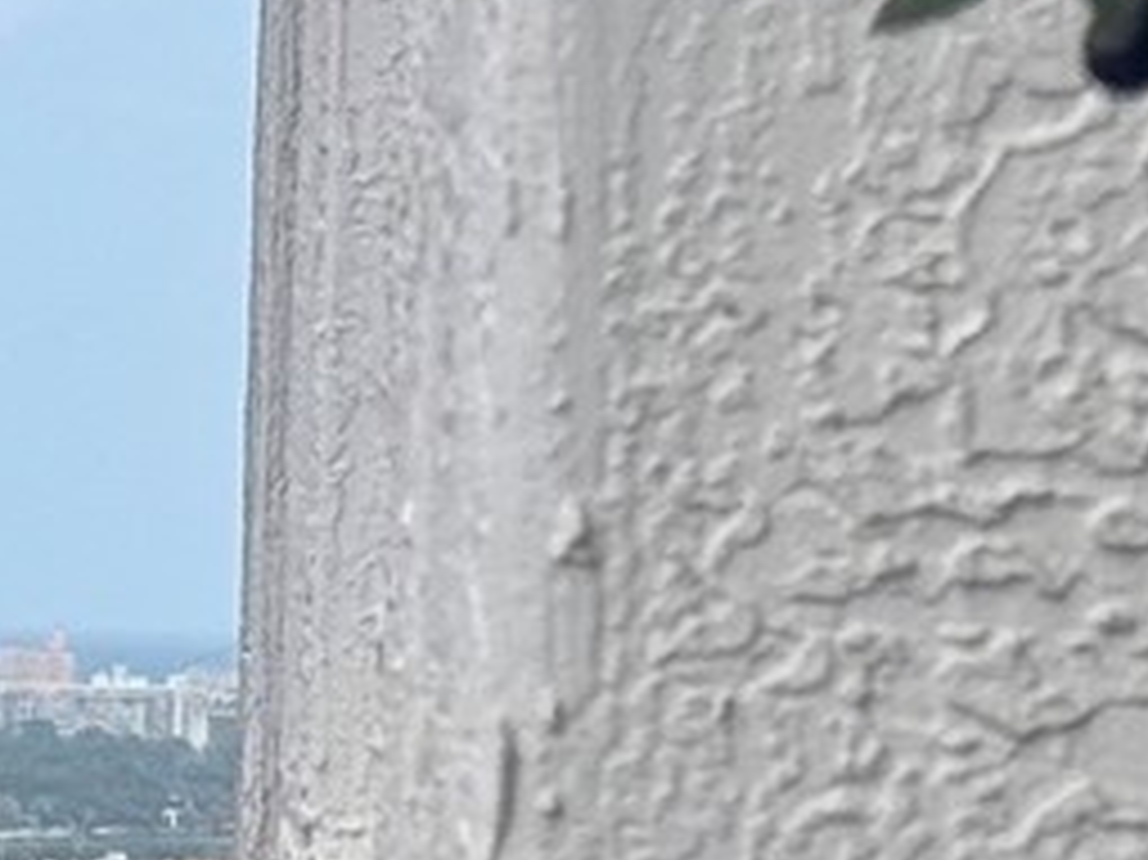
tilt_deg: -5.9
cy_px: 1630
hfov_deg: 6.6
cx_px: -18
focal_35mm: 301
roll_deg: -1.8
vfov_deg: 4.9
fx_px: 9978
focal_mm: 6.76
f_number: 1.78
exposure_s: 1/3534
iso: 64
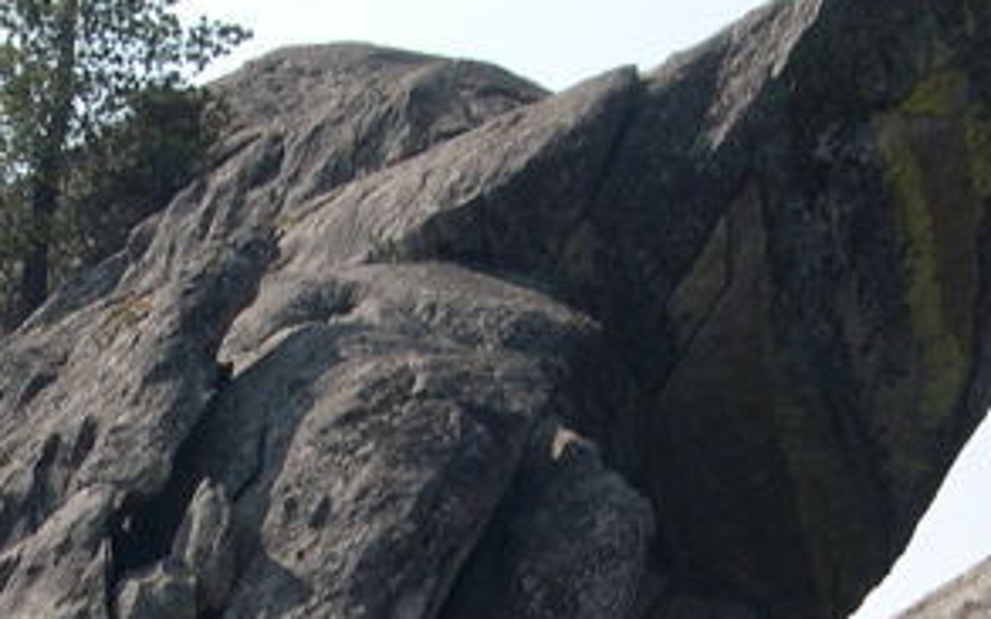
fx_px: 2970
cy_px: 673
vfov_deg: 11.7
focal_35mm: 110
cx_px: 423
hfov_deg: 18.9
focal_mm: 8
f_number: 7.6
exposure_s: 1/208
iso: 100
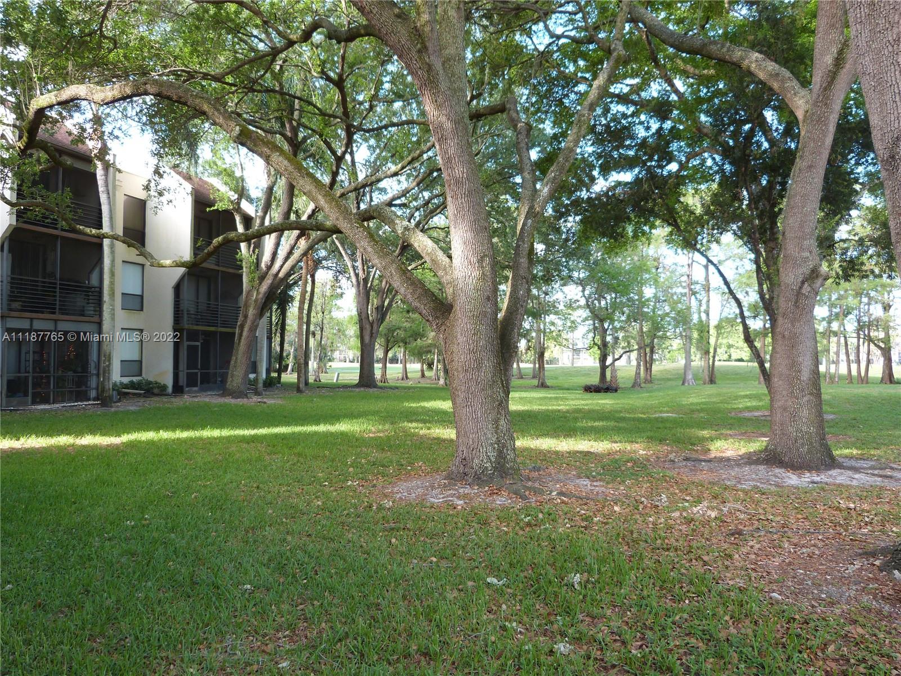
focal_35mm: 30
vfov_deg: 46.8
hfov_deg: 60.0
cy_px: 338
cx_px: 450
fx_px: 781
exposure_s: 1/60
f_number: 2.9
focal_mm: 5.2
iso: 100
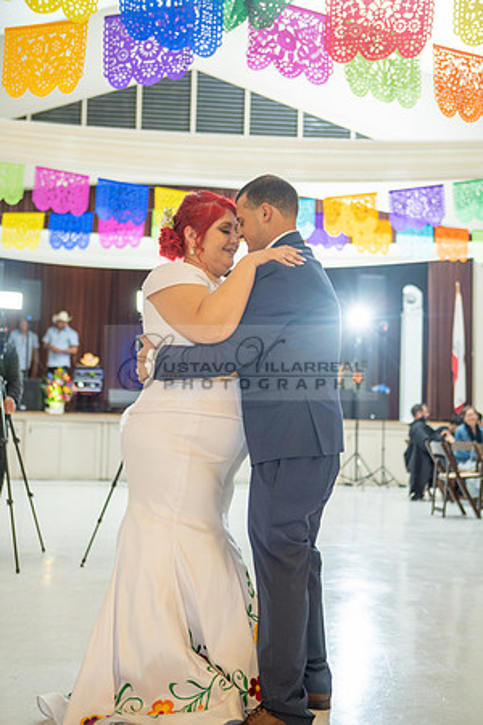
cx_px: 242
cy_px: 362
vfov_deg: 28.8
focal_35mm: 70
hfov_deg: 19.5
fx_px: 1409
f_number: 3.2
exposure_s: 1/80
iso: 1250
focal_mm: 70
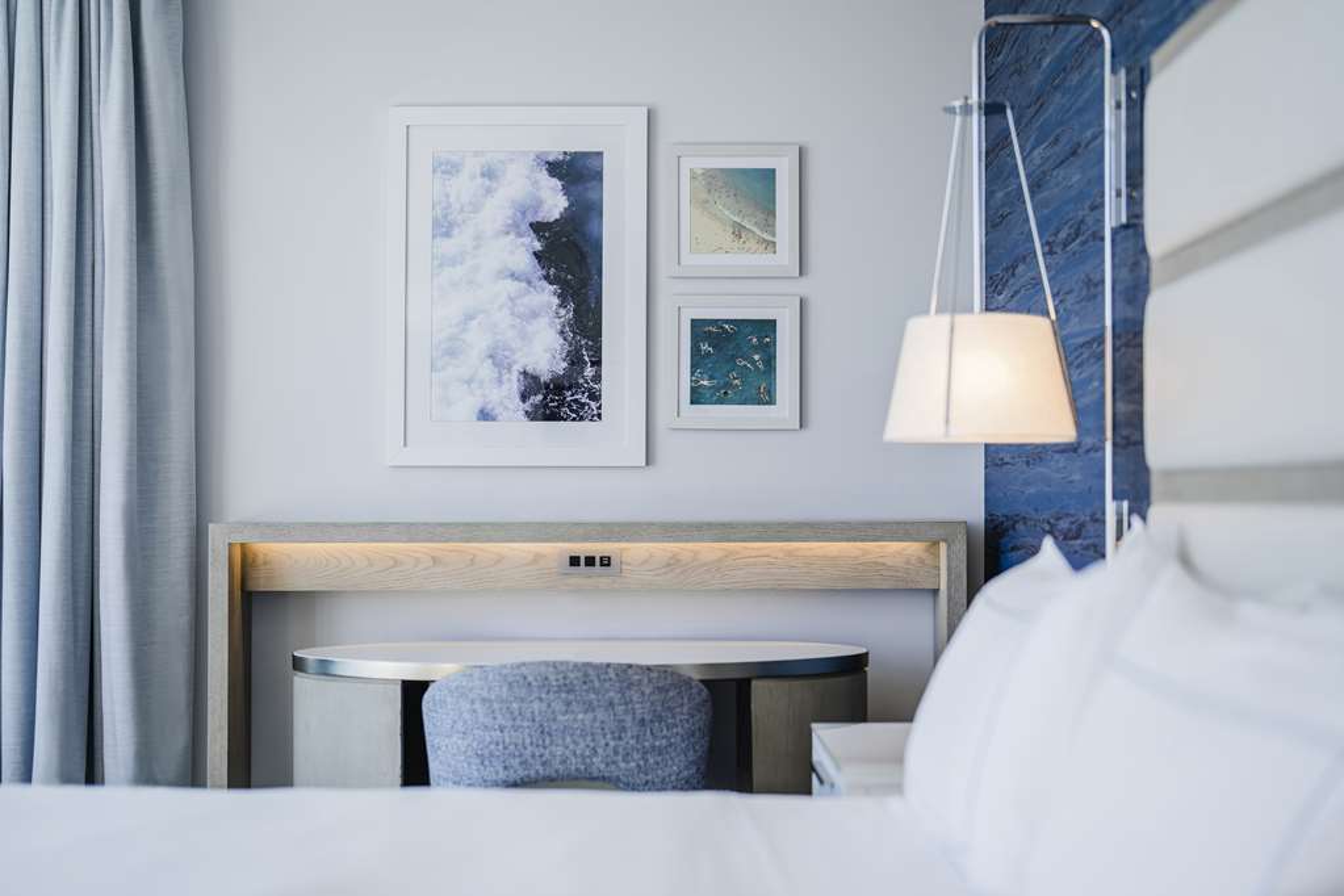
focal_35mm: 50
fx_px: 1867
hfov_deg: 39.6
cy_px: 448
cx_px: 672
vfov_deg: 27.0
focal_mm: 50
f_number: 1.4
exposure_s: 1/640
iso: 100
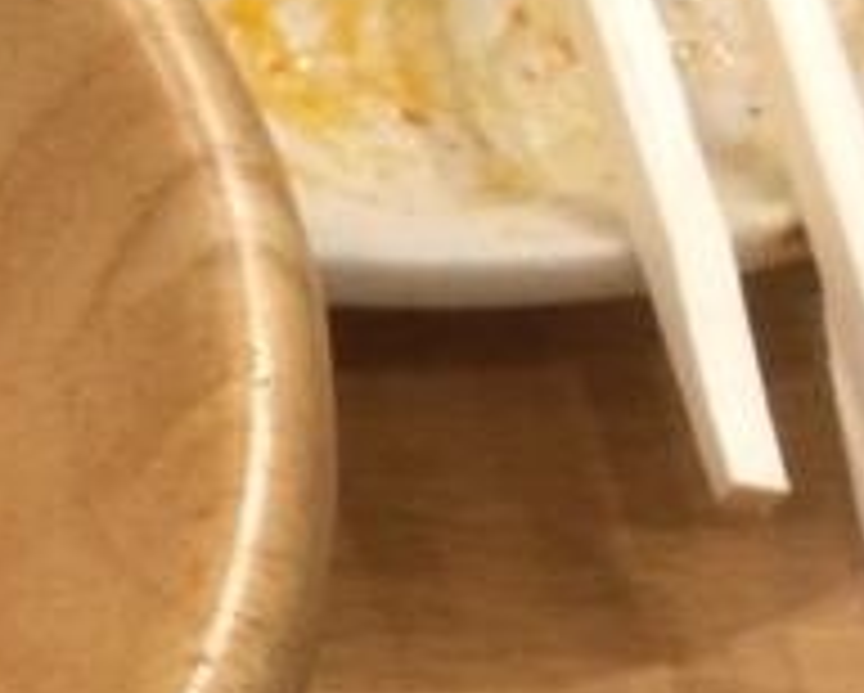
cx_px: -1350
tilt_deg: -58.7
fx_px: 3865
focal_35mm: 151
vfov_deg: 9.7
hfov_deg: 10.6
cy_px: 1296
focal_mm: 4.15
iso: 80
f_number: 2.2
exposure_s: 1/33
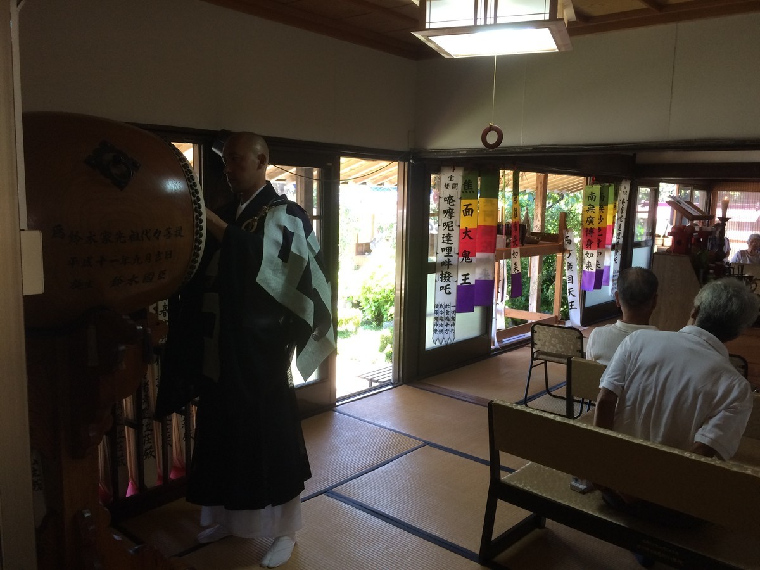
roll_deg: -1.7
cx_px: 380
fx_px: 637
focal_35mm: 29
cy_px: 285
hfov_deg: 61.7
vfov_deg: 48.2
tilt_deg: -6.8
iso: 40
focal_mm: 4.15
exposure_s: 1/30
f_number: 2.2
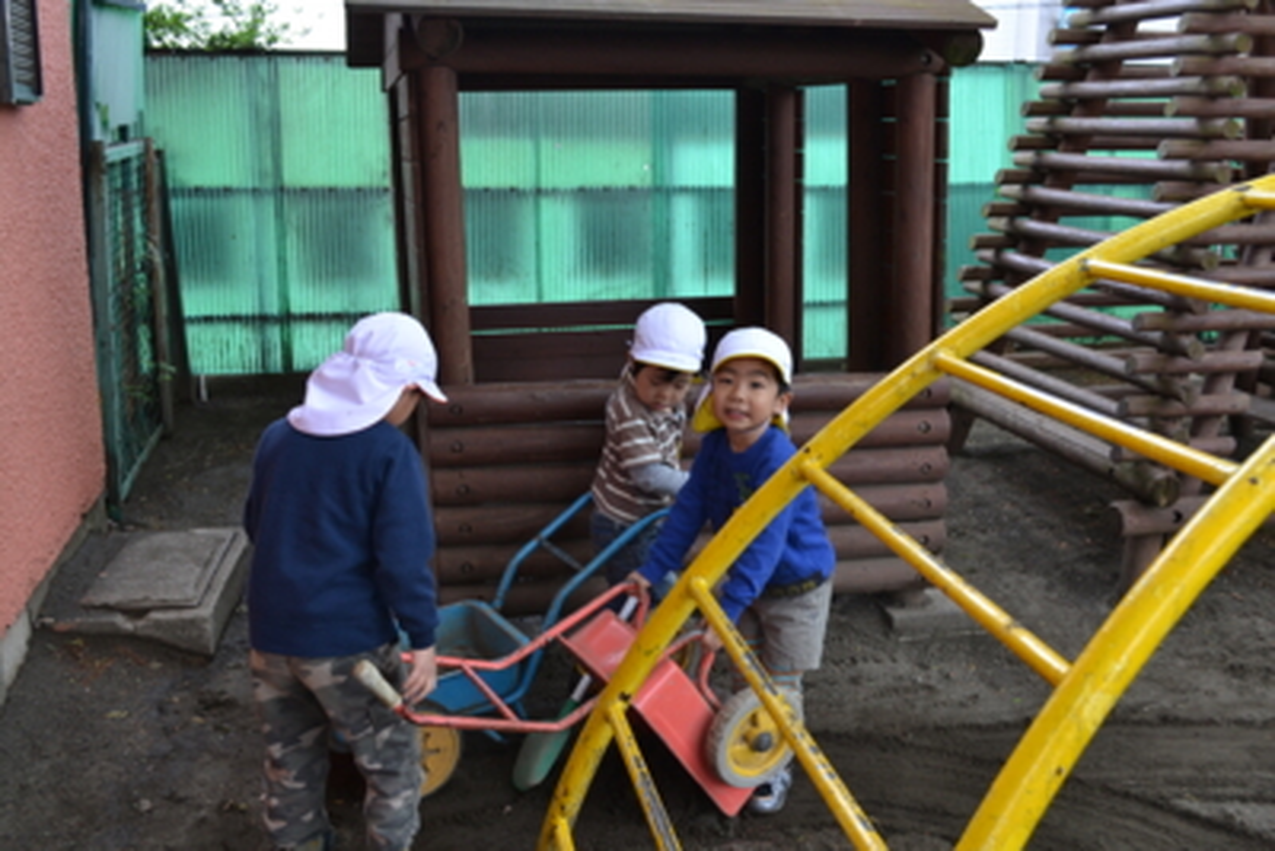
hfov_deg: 53.1
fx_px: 1275
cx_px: 638
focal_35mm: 36
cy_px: 426
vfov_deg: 36.9
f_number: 5.6
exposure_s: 1/125
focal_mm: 24
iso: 320
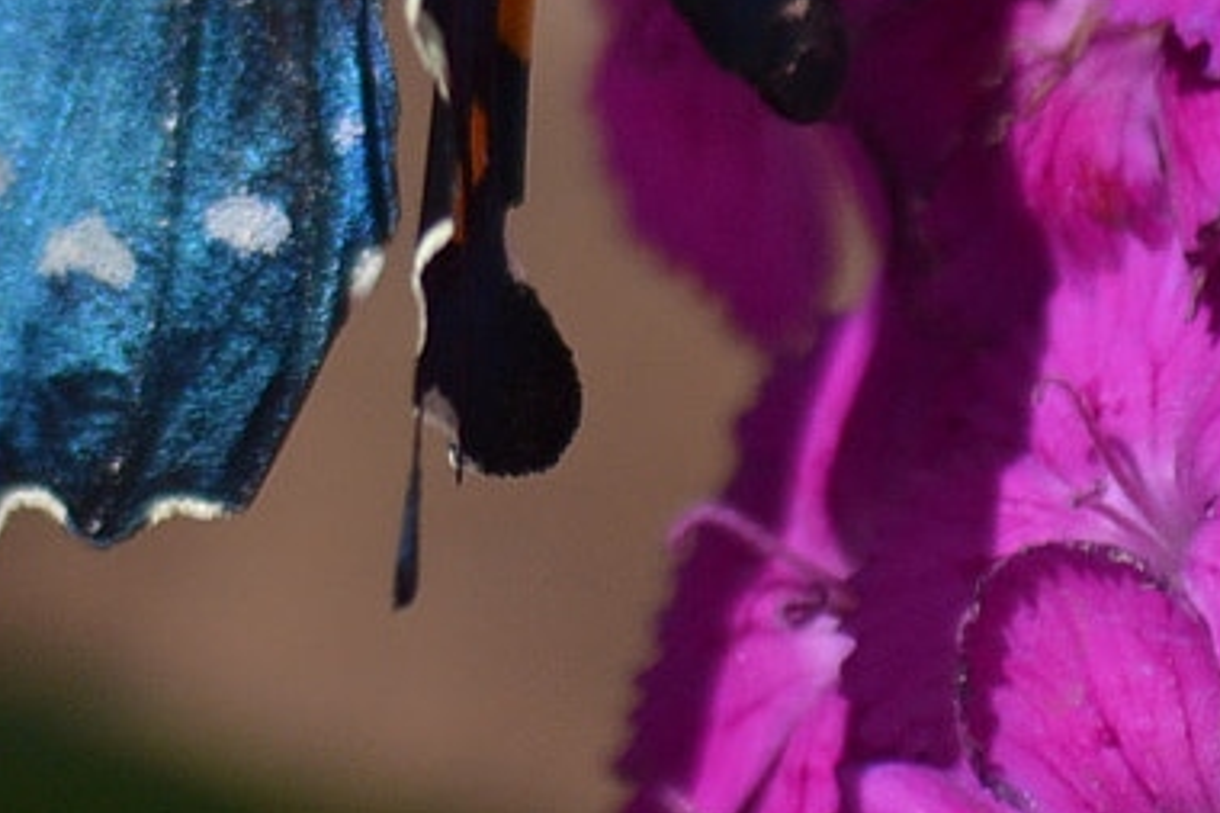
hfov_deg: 1.6
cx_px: 67
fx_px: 42747
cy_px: -749
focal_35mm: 1262
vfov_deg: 1.1
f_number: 5.6
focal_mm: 200
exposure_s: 1/500
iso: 180
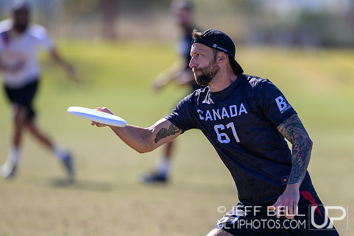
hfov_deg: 3.7
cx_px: 245
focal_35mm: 554
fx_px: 5446
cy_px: 118
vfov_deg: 2.5
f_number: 3.2
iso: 100
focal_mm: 400
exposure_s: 1/800
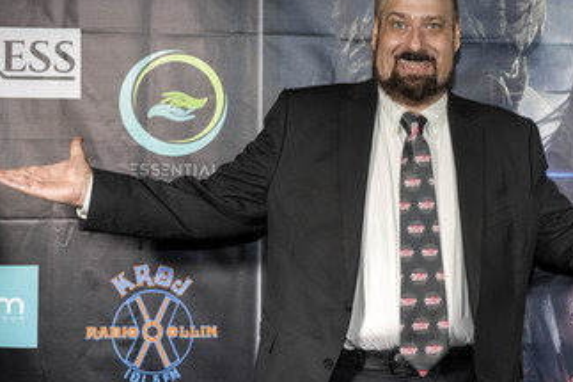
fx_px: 843
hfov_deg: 37.1
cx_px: 384
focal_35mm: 53
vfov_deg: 25.4
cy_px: 153
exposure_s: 1/200
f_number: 5.6
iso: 800
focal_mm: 38
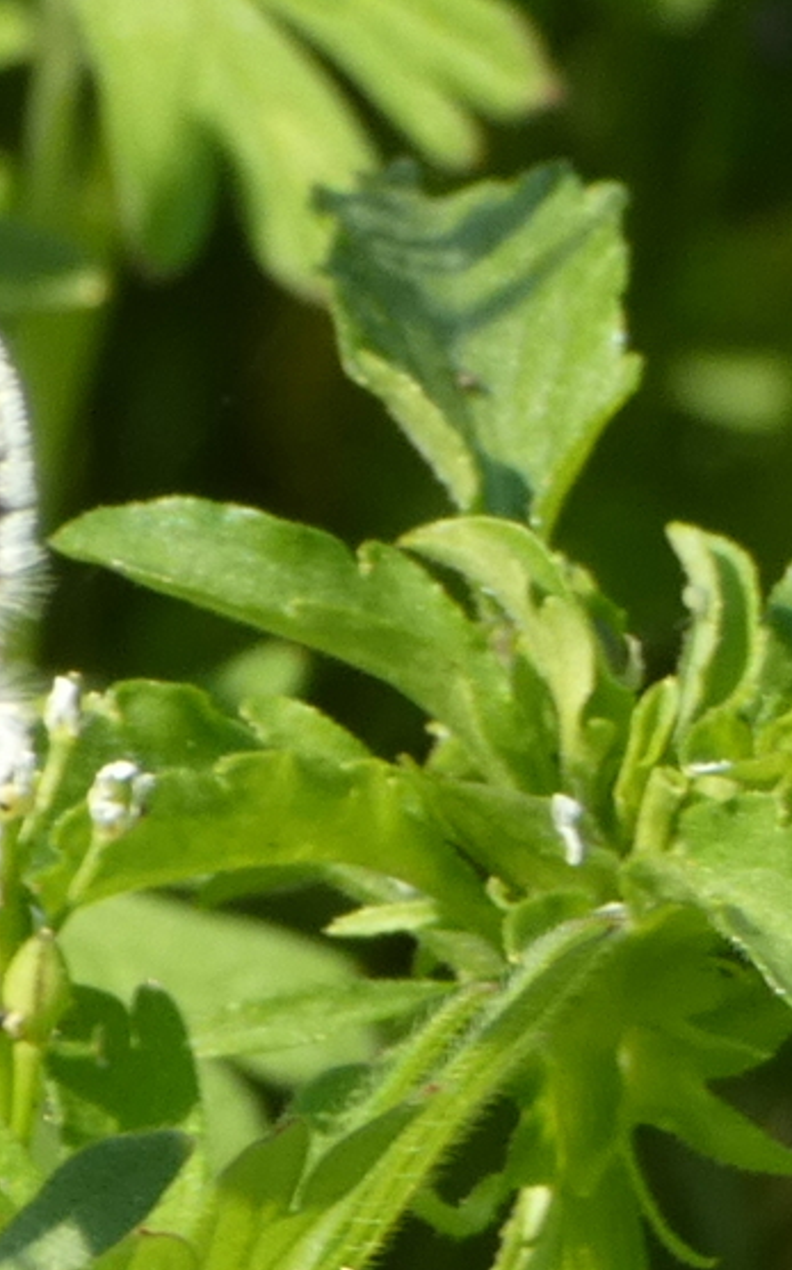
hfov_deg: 3.6
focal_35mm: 363
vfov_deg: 5.8
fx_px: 12549
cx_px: -177
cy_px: 617
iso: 80
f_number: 5.5
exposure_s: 1/100
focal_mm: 39.9
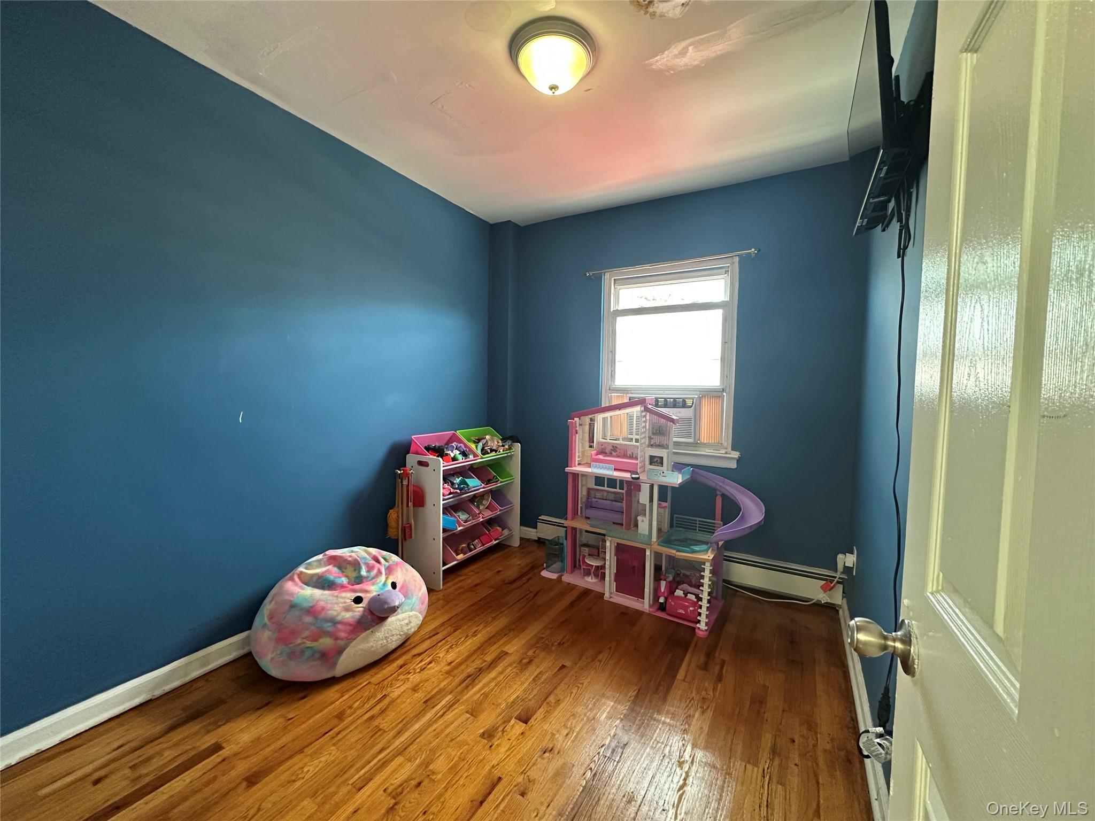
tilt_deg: -2.3
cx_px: 548
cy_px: 410
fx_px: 443
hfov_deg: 102.1
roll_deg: -1.2
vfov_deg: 85.7
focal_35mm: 14
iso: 400
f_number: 2.2
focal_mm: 2.22
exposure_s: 1/60
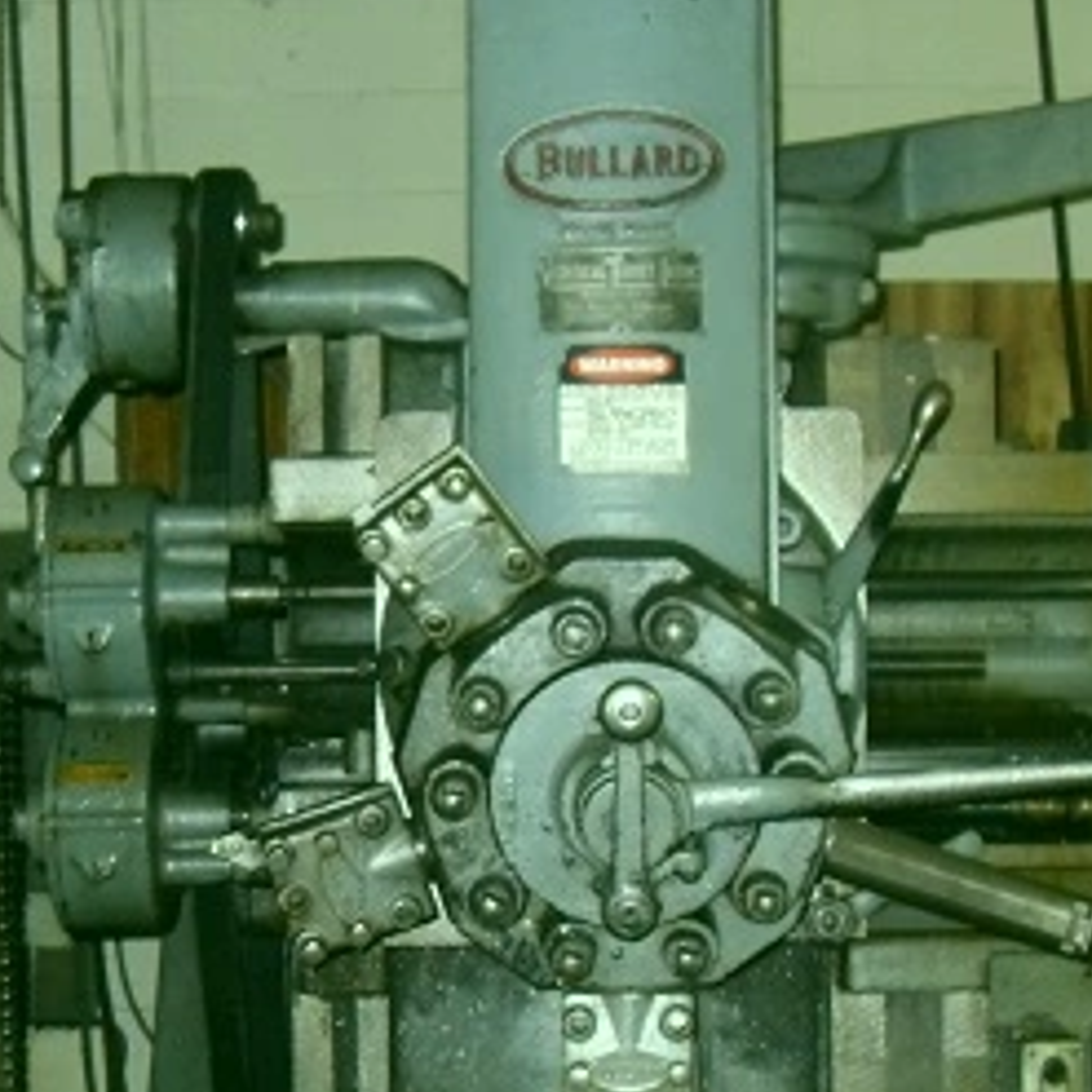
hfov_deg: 23.7
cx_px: 588
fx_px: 2605
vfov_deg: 23.5
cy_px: 743
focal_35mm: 73
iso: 240
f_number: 2.8
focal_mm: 6.3
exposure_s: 1/45
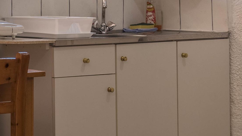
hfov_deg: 15.1
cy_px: 52
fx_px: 770
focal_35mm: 120
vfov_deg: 10.1
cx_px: -214
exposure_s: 1/320
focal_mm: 28
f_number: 8
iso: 200
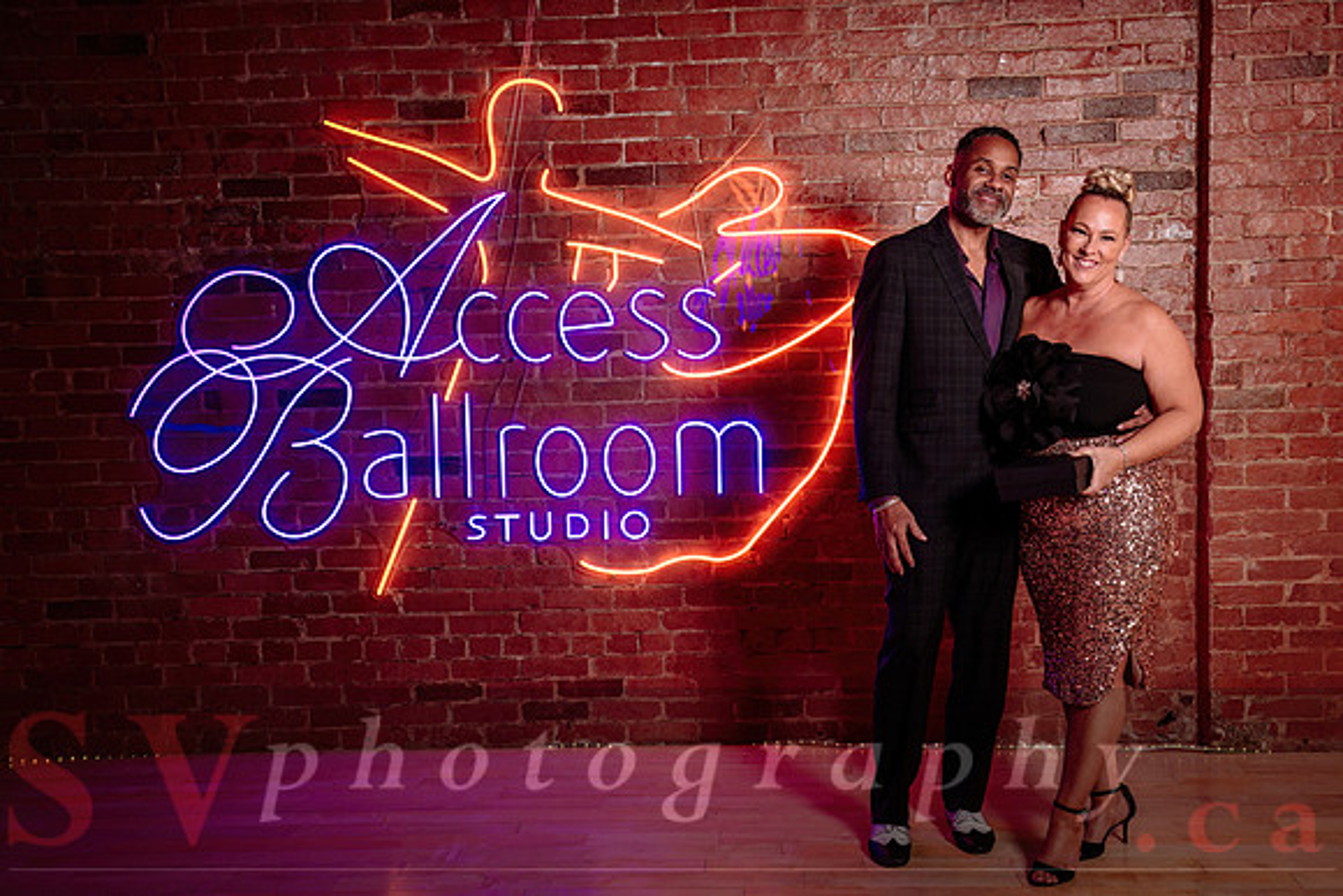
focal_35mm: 41
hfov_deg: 46.9
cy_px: 471
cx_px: 706
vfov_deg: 32.3
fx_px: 1546
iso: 500
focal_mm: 38
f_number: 3.2
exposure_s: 1/200
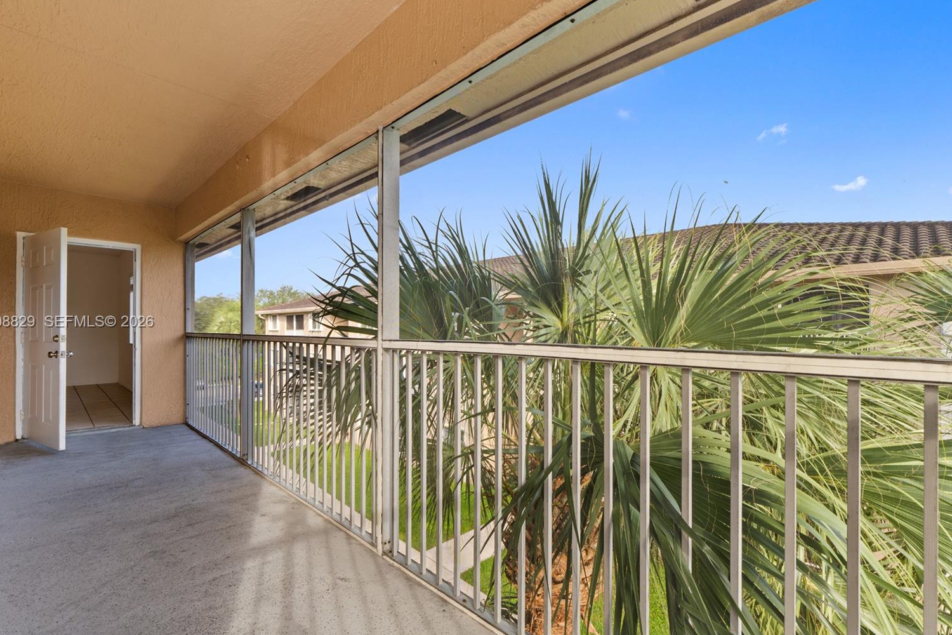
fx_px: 423
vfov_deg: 73.7
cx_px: 464
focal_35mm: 16
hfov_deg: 96.7
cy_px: 323
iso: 100
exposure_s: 1/2.5
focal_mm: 10
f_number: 9
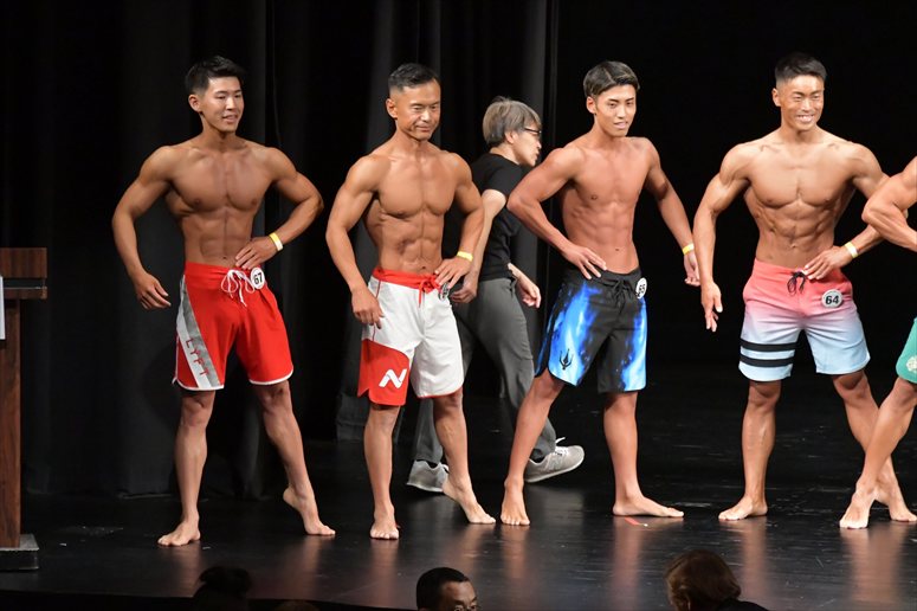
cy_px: 306
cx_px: 458
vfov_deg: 5.4
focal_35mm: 255
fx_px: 6492
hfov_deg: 8.1
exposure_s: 1/400
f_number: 5.6
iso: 8000
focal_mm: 170
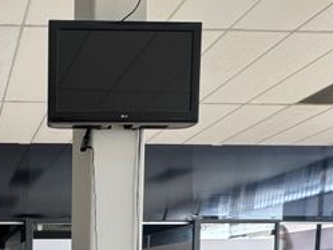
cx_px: -35
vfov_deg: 32.1
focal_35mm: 36
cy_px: 309
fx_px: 346
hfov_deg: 41.0
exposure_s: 1/99
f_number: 2.2
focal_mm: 2.22
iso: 160
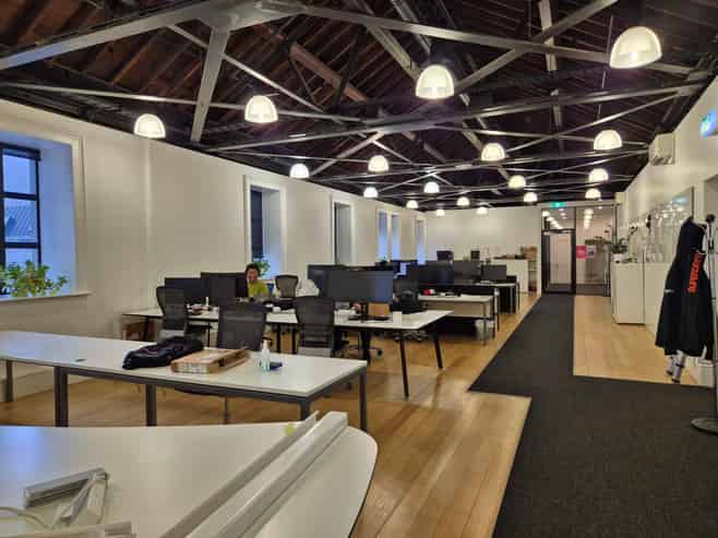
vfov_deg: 58.8
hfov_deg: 73.9
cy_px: 269
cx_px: 359
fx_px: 477
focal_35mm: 23
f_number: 1.8
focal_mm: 5.4
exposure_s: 1/100
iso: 80
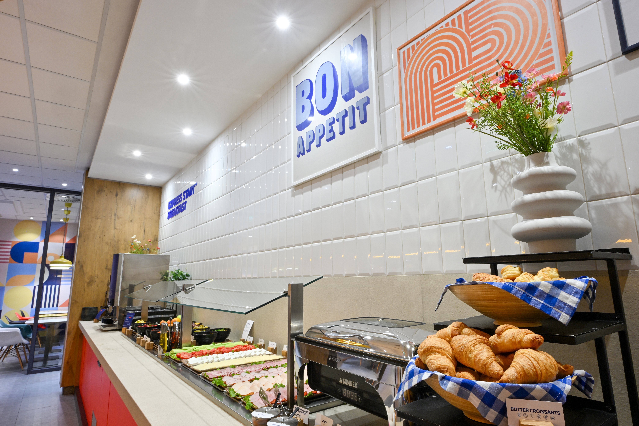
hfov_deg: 84.0
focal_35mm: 20
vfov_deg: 61.9
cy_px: 213
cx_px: 320
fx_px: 355
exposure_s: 4
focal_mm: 20
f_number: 16
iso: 100
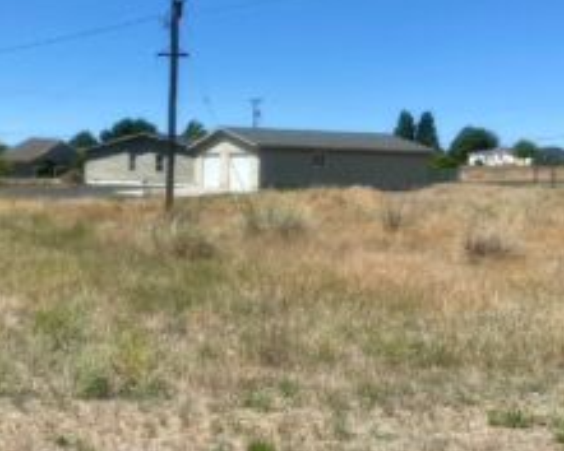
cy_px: 163
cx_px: 138
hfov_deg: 39.2
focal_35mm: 46
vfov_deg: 32.6
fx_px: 768
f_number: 1.8
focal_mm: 4.25
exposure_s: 1/3497
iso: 32
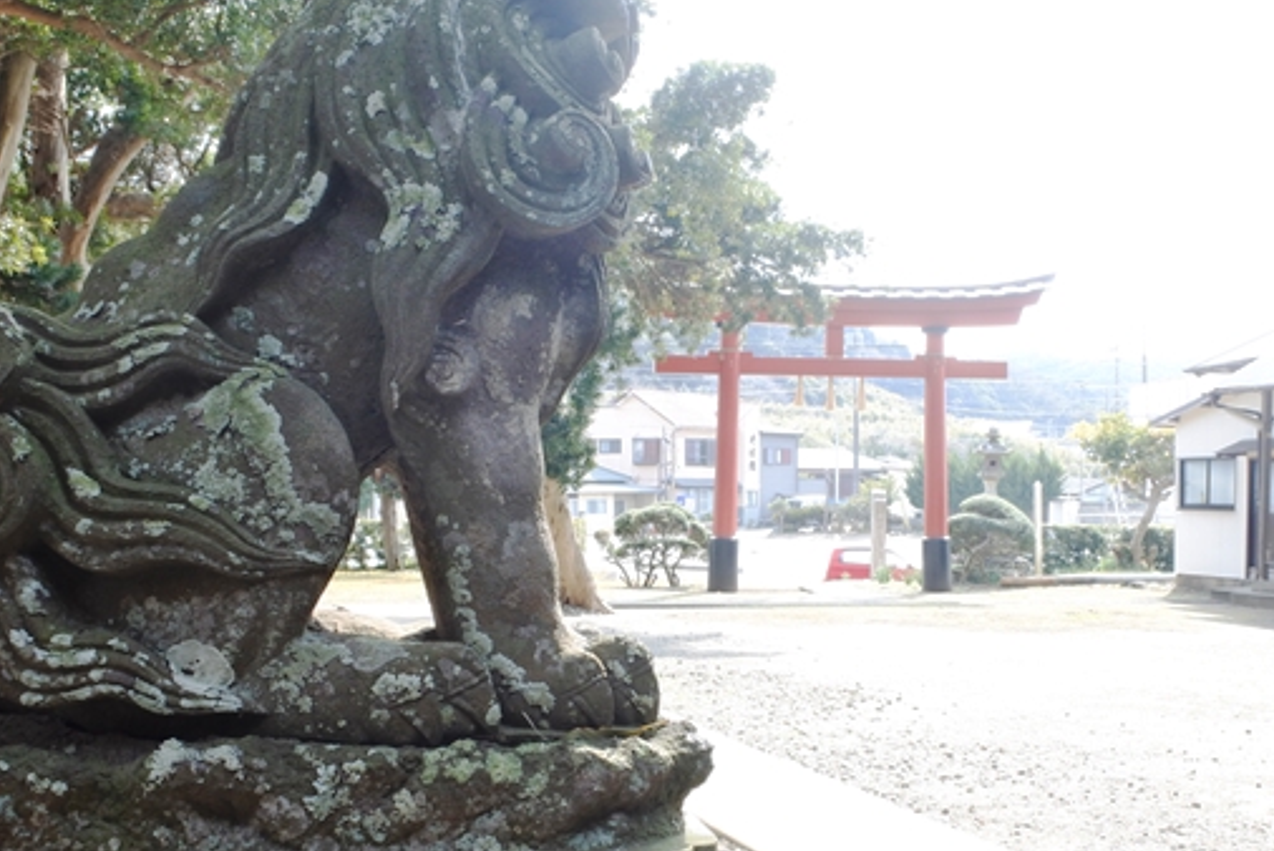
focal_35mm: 48
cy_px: 569
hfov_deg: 41.0
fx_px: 1700
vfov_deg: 27.9
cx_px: 720
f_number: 7.1
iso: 160
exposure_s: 1/50
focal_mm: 11.2
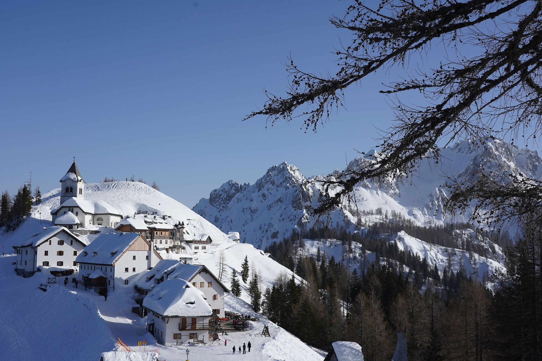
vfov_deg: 31.9
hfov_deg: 46.4
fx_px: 632
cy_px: 184
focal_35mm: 42
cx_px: 262
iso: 100
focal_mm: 39
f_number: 11
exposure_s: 1/250
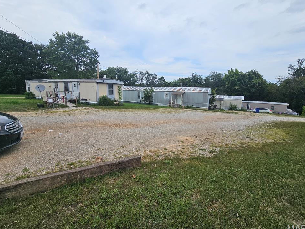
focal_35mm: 14
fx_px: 123
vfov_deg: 85.6
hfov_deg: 102.1
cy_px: 112
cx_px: 155
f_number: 2.2
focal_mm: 2.2
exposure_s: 1/2339
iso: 50
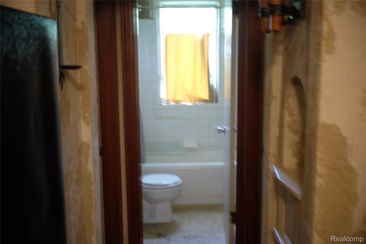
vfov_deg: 32.6
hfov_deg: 47.4
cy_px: 122
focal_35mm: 41
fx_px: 417
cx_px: 183
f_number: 2.8
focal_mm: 27
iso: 200
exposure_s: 1/3.1
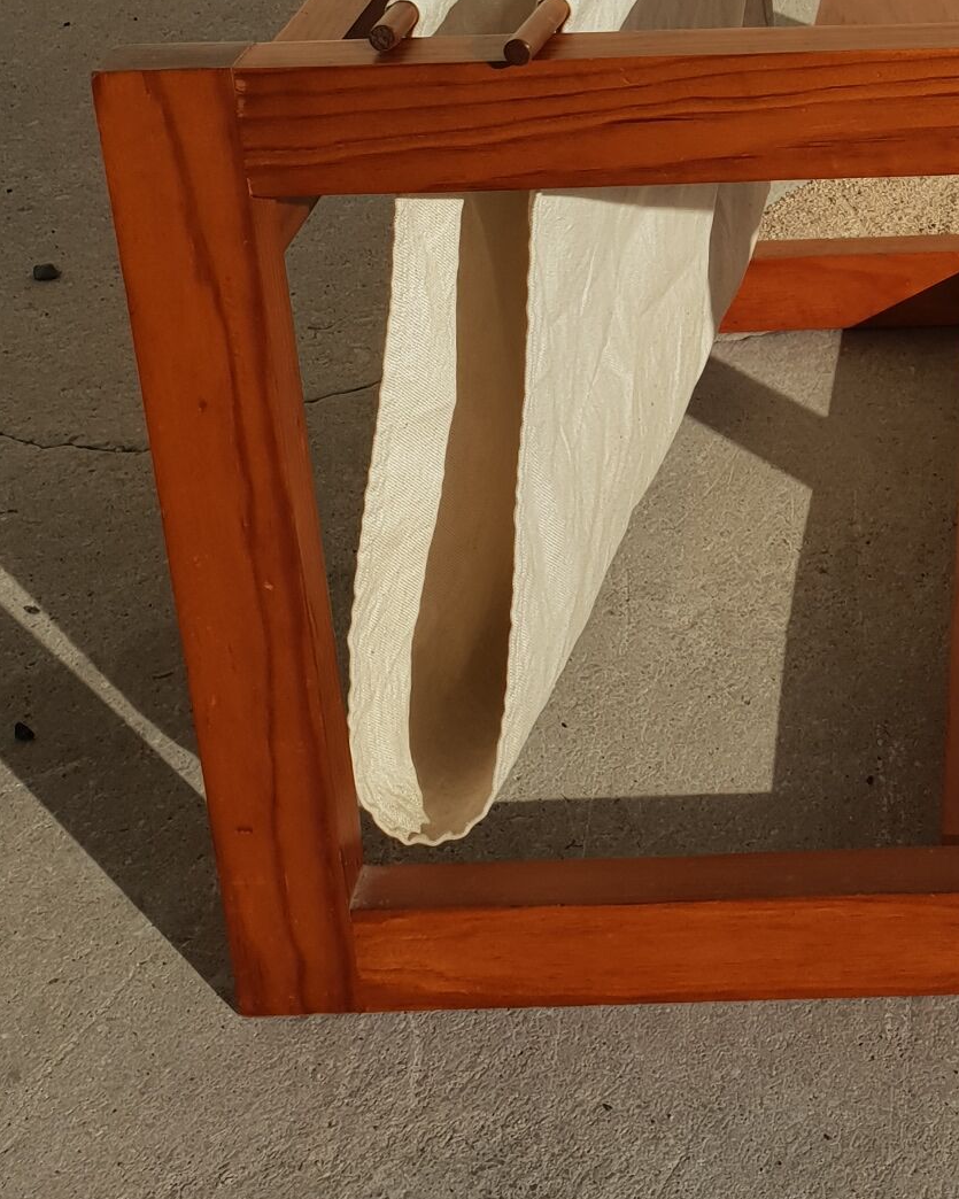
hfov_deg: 20.8
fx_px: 2484
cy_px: 40
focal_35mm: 70
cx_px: 1052
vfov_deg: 25.9
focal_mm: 4.3
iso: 50
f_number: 2.4
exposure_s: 1/3390
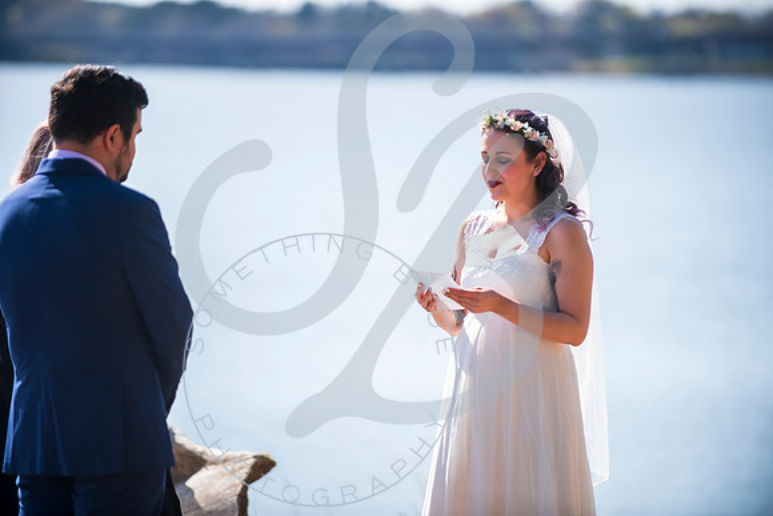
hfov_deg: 10.3
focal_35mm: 200
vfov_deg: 6.9
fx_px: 4295
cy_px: 258
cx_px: 386
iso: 100
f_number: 2.8
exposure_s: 1/800
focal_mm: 200
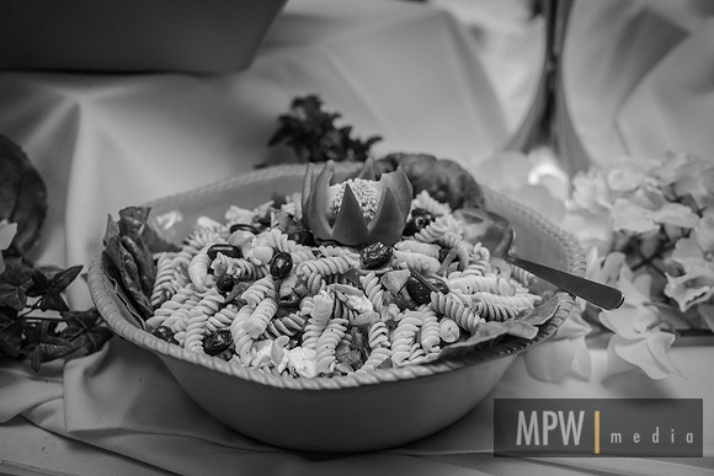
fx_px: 873
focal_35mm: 44
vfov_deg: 30.5
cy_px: 238
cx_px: 357
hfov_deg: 44.5
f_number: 3.2
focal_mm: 44
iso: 1250
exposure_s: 1/125
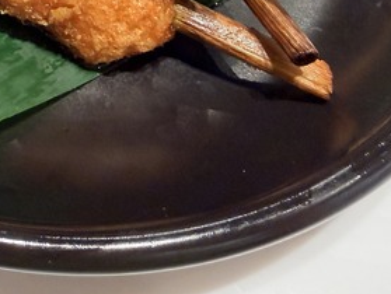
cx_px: 43
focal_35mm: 67
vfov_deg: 20.3
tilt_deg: -52.1
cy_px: -79
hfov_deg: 27.9
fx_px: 758
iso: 250
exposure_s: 1/60
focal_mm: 2.22
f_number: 2.2
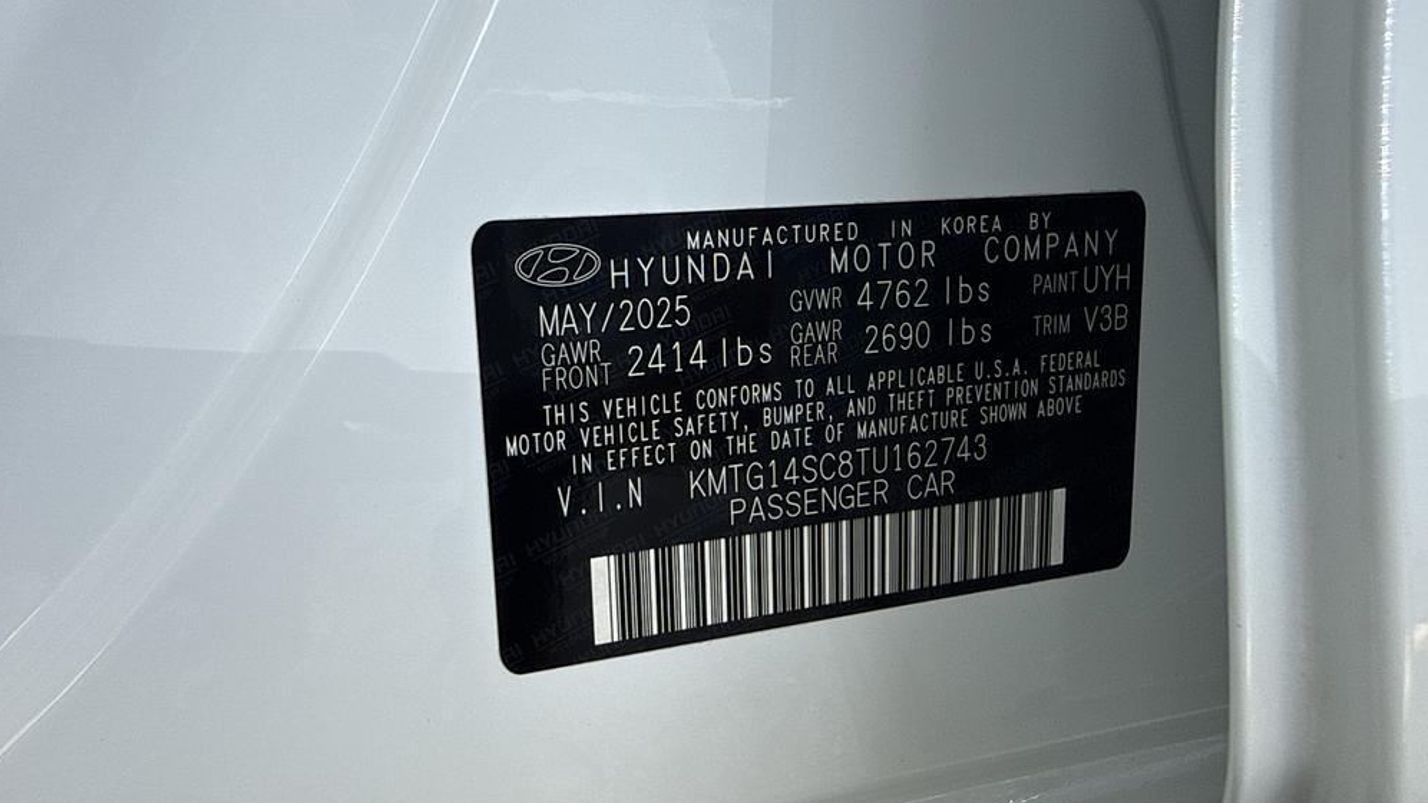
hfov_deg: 67.9
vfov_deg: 41.4
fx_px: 1060
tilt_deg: -13.4
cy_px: 341
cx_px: 717
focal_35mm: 28
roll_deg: -1.1
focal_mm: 2.22
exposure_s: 1/338
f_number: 2.2
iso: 40
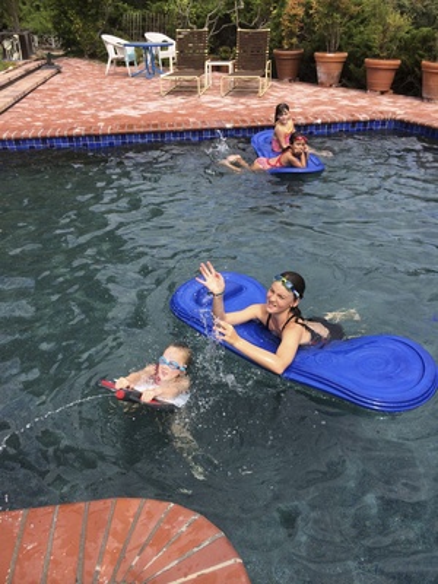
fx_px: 506
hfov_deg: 46.8
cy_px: 292
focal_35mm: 30
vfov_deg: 60.0
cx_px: 219
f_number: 2.2
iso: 32
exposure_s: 1/1109
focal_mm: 4.12
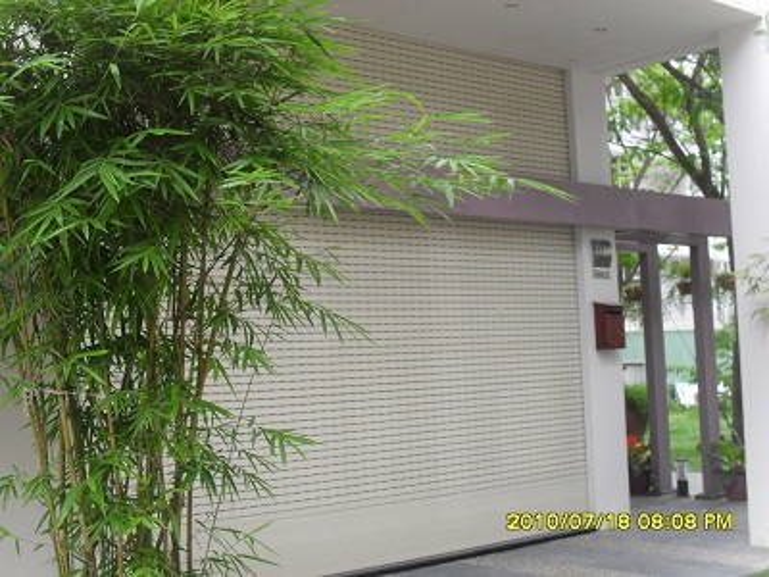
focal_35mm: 49
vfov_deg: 29.7
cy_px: 288
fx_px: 1089
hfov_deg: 38.9
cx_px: 384
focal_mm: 8.7
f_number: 3.9
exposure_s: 1/90
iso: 100
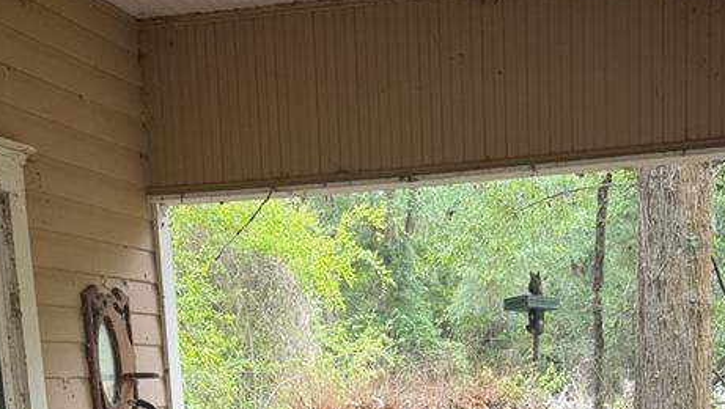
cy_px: 647
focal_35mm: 68
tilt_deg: -12.2
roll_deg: +2.5
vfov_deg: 16.0
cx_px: 332
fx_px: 1308
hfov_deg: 31.0
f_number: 1.78
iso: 64
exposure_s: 1/121
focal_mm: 6.76
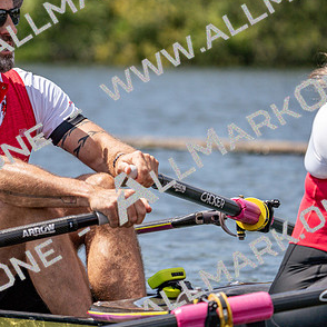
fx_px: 4574
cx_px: 19
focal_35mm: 428
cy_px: 120
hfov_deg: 4.1
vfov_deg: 4.1
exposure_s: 1/2000
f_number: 5.6
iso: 320
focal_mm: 255
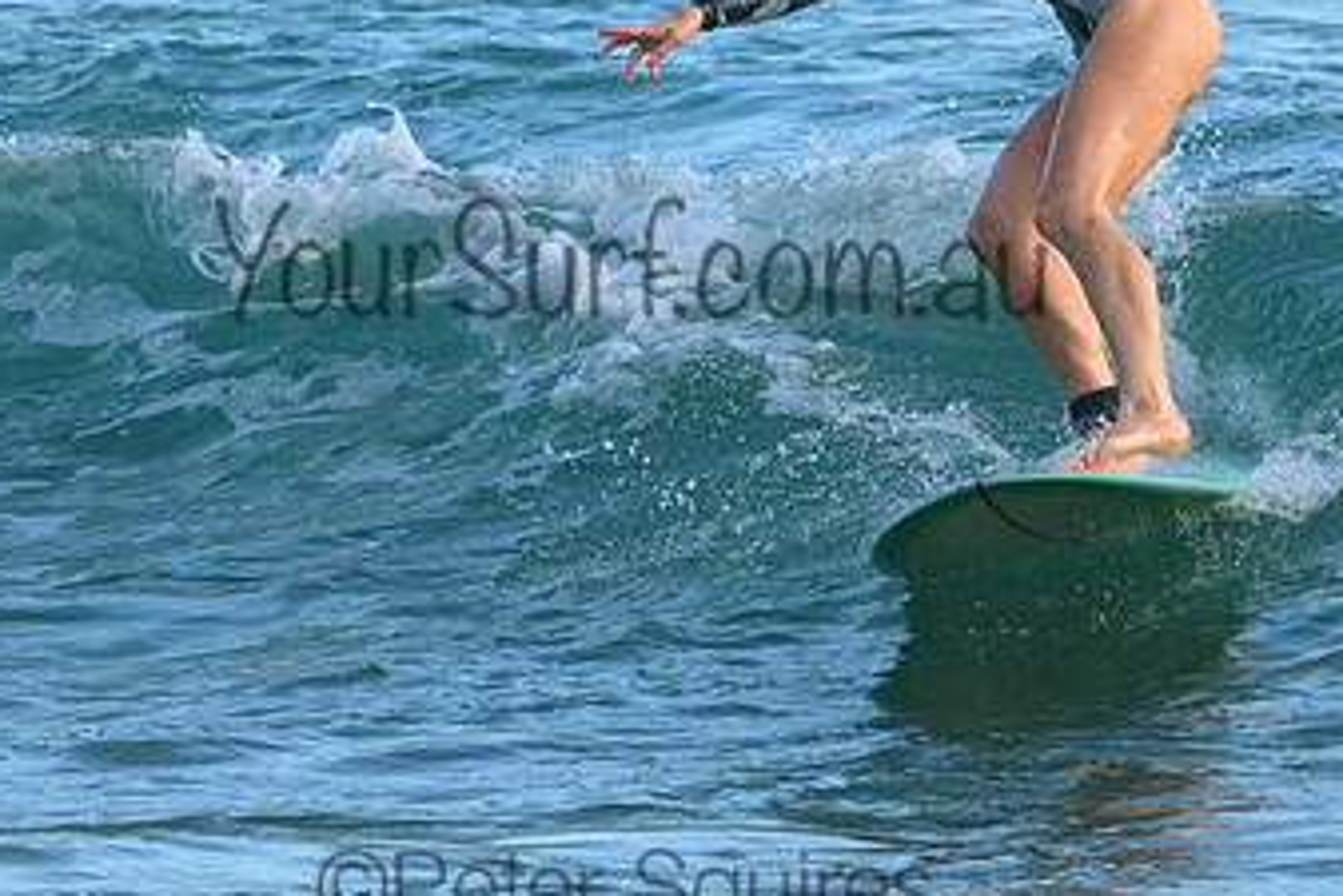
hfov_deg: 2.8
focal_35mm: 725
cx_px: 413
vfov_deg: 1.9
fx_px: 27057
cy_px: 148
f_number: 11
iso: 3600
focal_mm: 310
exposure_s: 1/2000
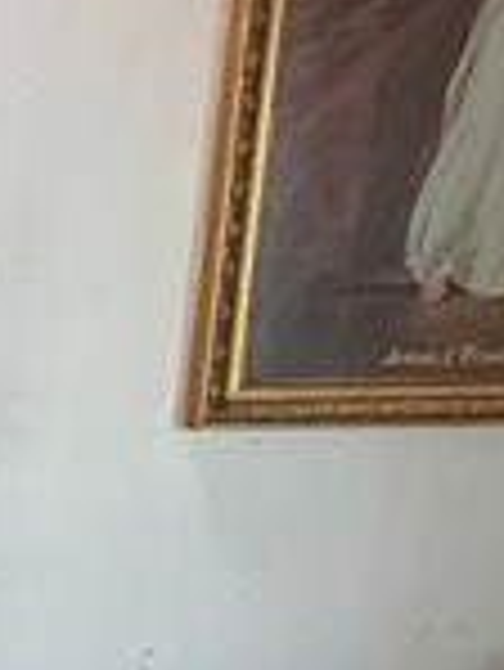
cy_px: 679
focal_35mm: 96
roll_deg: +2.9
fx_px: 1861
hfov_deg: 10.9
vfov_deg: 19.8
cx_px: -963
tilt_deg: -18.4
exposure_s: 1/60
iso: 640
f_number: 2.2
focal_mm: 2.22
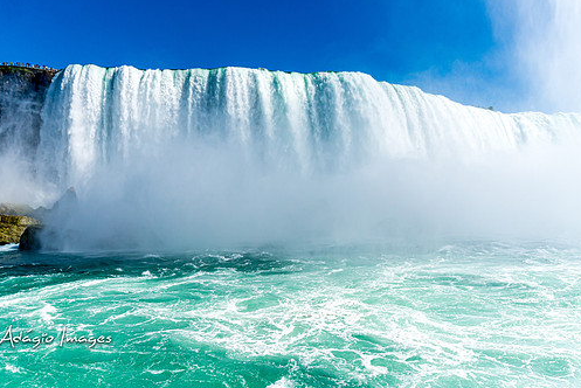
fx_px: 452
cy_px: 193
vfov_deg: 46.5
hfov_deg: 65.3
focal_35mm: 28
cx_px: 261
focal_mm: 16
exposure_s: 1/2000
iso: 100
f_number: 5.6
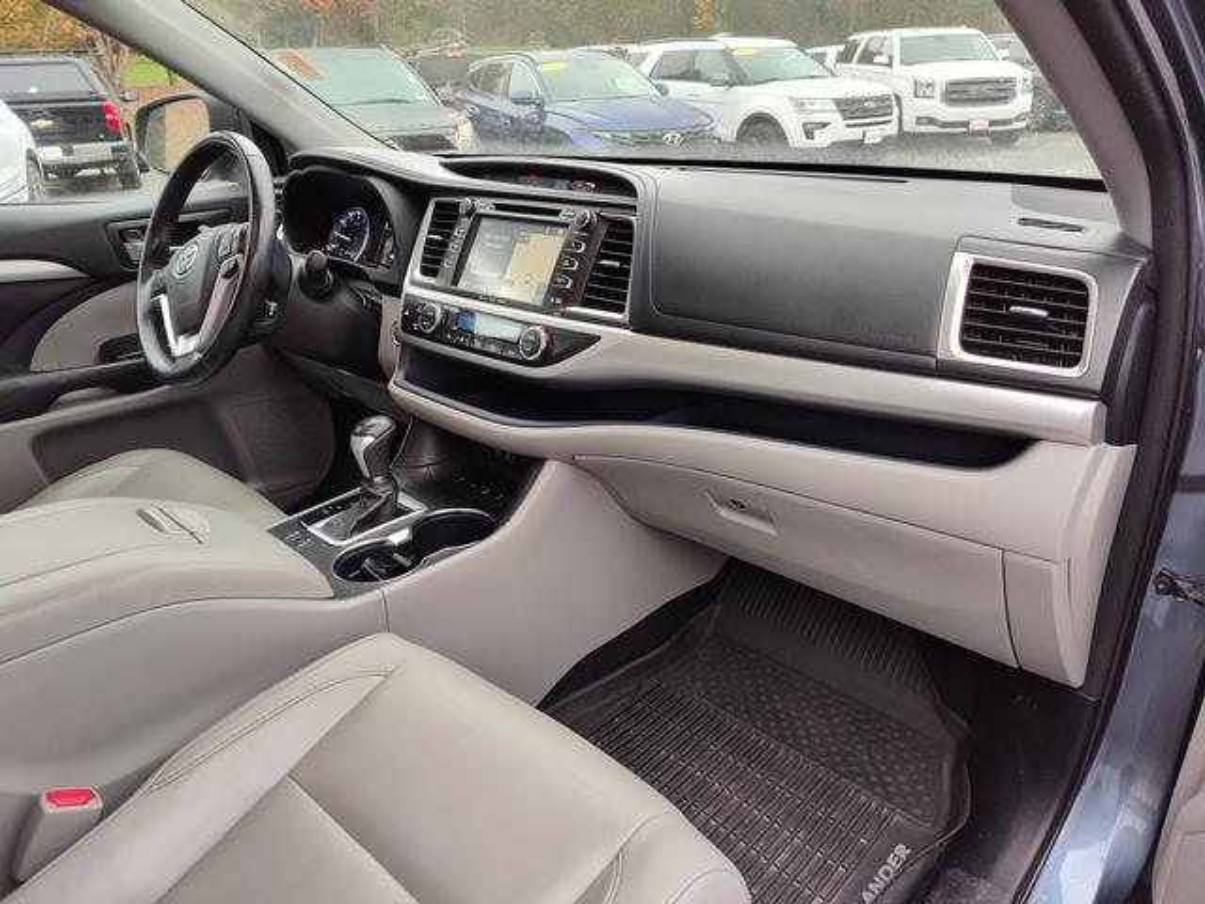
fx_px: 801
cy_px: 452
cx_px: 602
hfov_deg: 73.9
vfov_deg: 58.9
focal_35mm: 23
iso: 202
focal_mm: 5.56
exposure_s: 1/120
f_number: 1.88
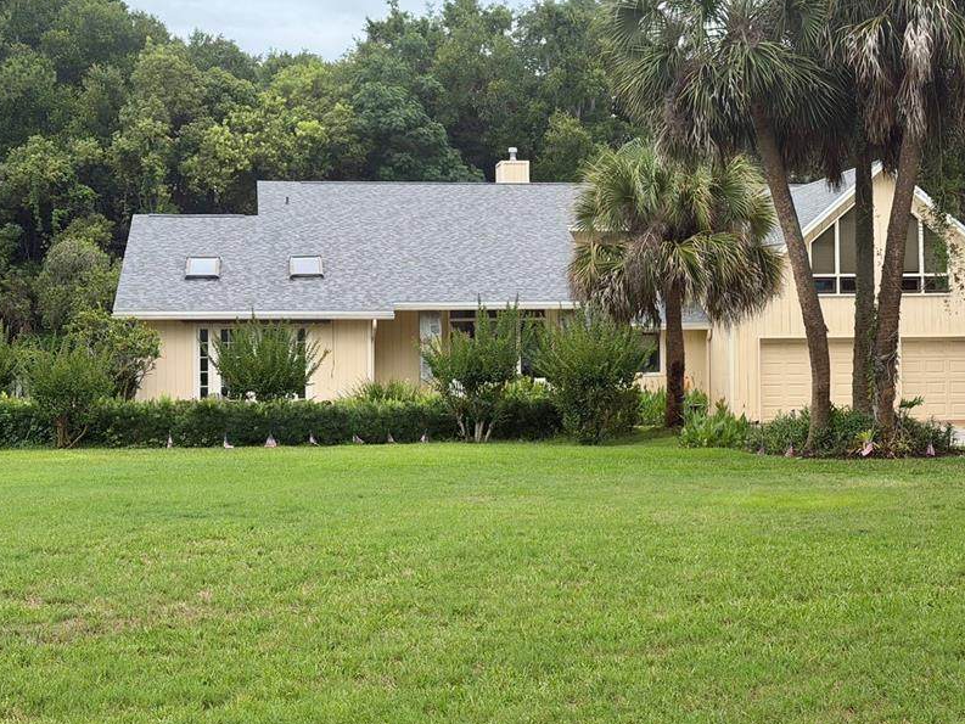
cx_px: 595
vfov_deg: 23.6
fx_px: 1729
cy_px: 292
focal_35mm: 62
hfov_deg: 31.1
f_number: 1.78
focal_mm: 6.76
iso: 80
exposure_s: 1/2208
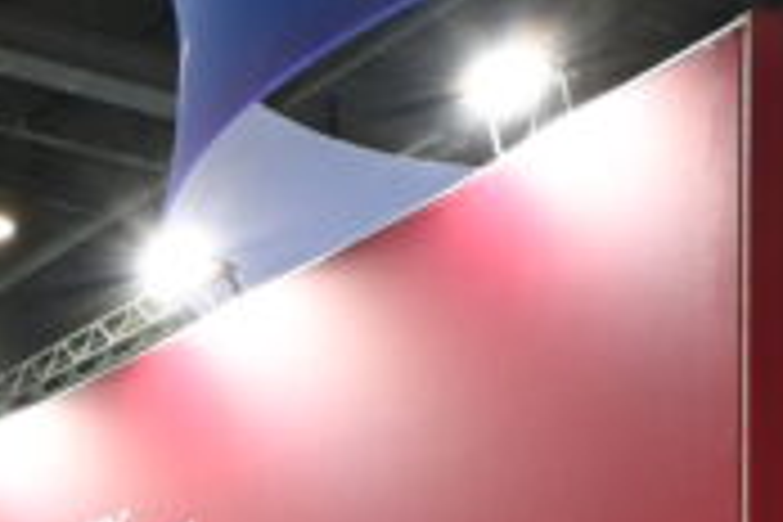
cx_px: -580
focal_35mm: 106
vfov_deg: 10.8
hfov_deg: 16.5
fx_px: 2305
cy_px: 1280
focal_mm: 12.5
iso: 800
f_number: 9
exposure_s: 1/15
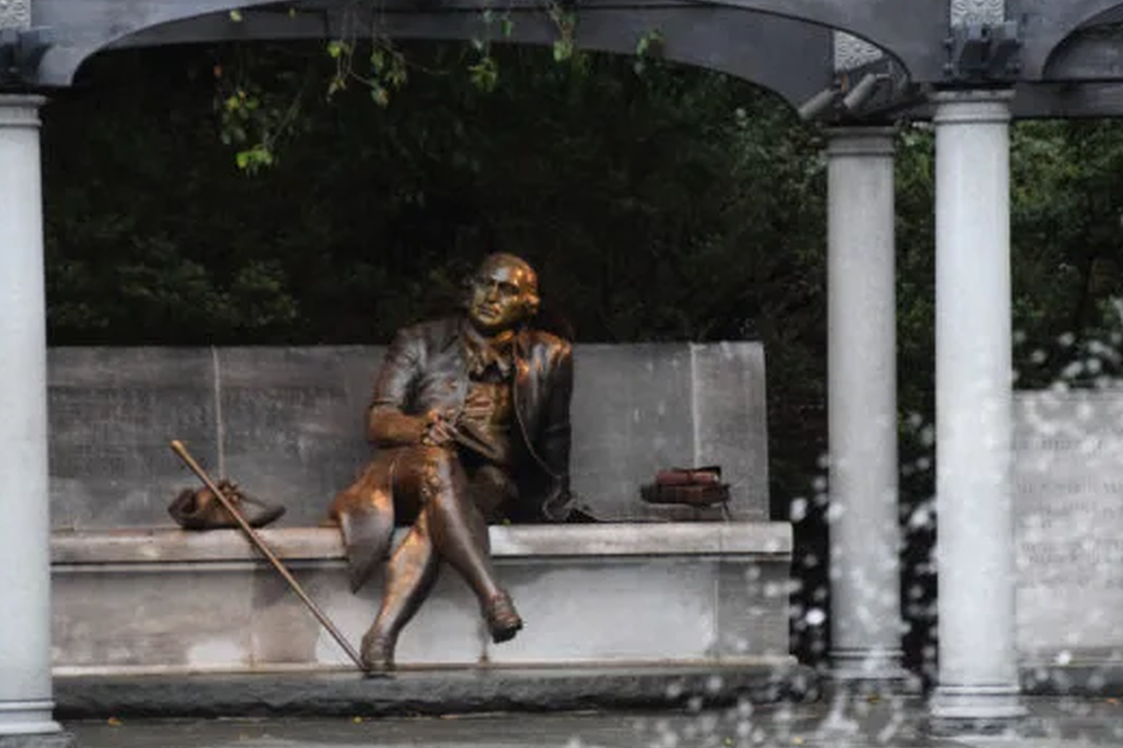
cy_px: 406
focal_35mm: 324
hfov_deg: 6.4
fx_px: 10090
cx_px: 519
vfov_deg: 4.2
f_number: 5.6
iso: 6400
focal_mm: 185
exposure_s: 1/320
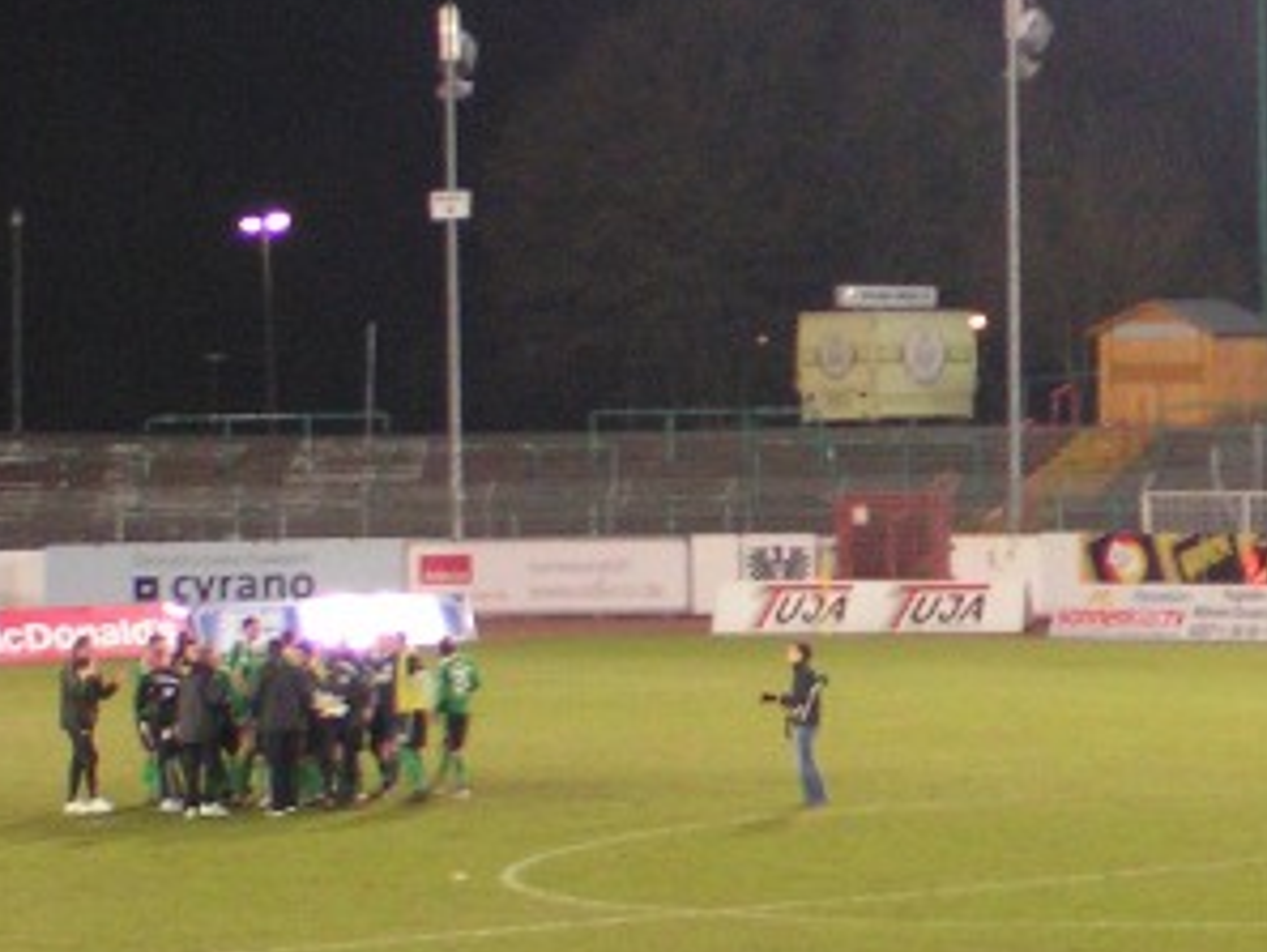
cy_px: 26
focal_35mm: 194
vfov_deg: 7.6
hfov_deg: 10.0
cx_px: 1685
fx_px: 7104
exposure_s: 1/25
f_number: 3.2
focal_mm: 11
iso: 200
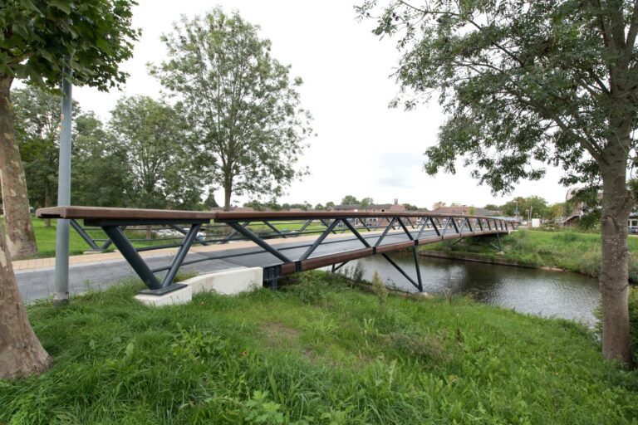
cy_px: 212
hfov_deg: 104.3
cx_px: 319
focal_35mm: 14
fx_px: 248
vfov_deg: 81.2
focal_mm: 14
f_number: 11
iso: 320
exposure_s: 1/160
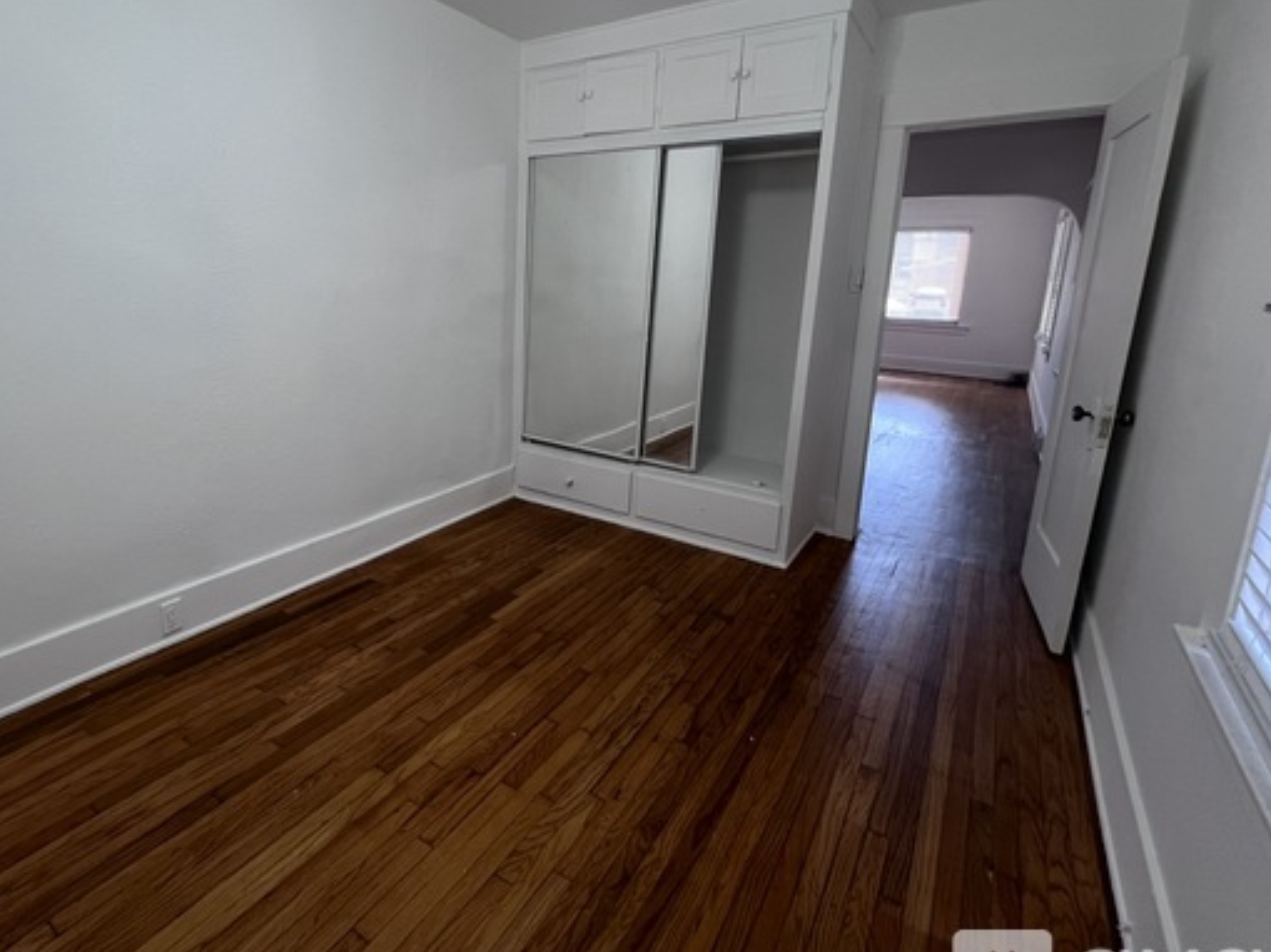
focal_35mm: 17
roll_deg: -1.5
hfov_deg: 90.2
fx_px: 624
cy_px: 406
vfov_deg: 74.2
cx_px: 525
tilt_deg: -13.2
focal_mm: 1.57
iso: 160
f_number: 1.8
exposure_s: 1/60
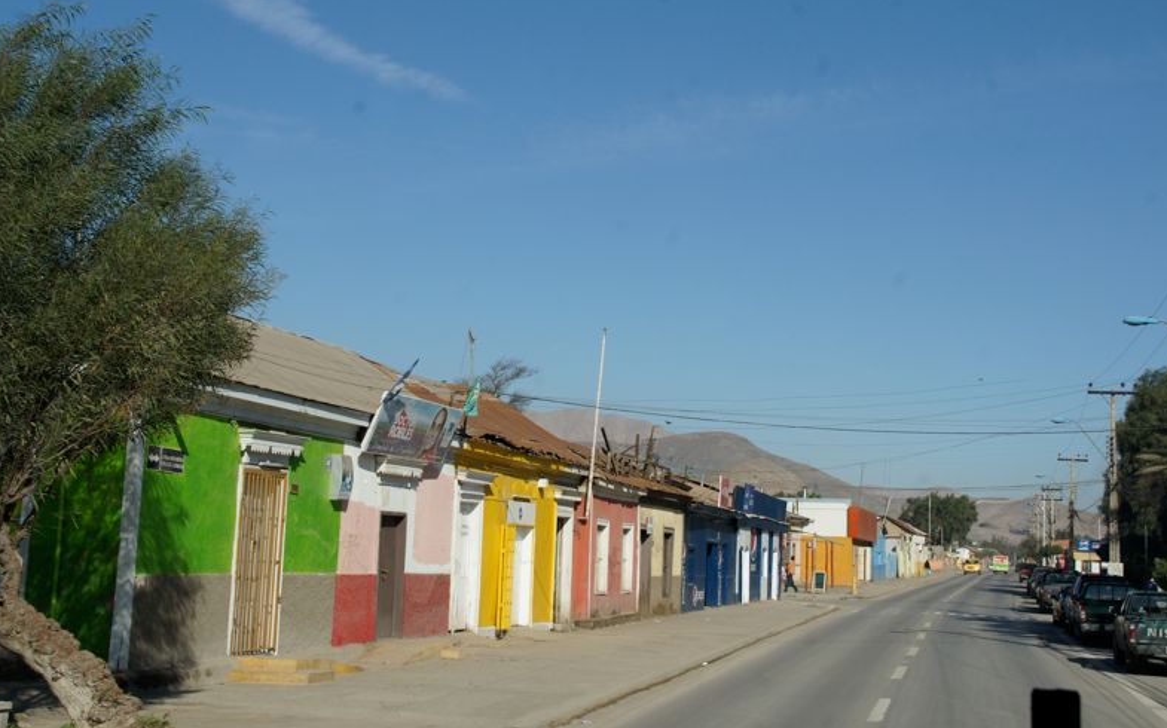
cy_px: 342
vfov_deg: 23.7
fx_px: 1733
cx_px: 581
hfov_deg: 37.2
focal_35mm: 55
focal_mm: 35
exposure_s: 1/320
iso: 200
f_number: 13
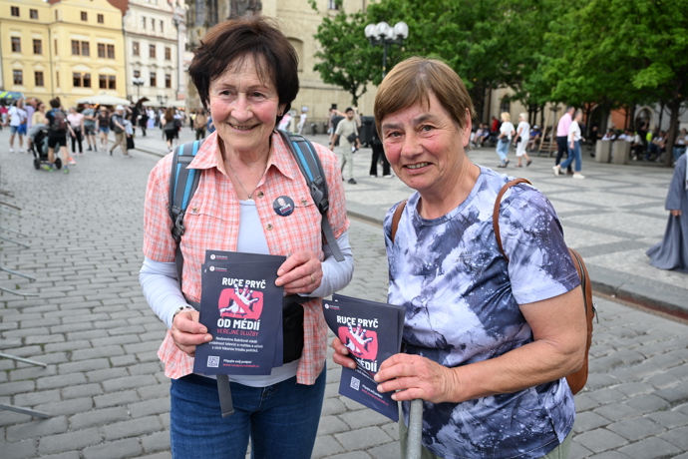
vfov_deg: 42.3
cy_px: 230
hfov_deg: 60.3
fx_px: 592
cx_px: 344
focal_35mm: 31
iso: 500
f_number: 6.3
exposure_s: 1/200
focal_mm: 31
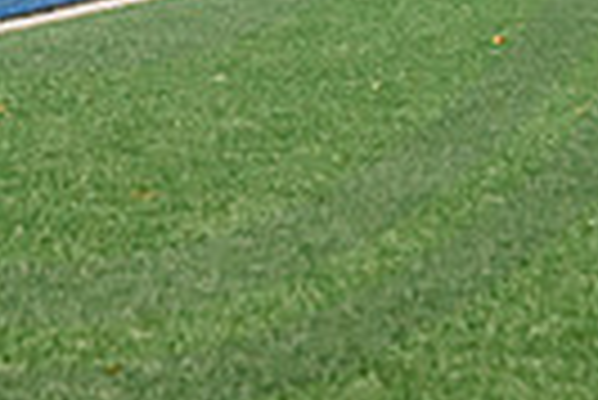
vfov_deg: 4.4
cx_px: 31
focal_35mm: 306
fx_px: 5088
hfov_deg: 6.7
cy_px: -366
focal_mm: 70
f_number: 4.5
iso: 2500
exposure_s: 1/200
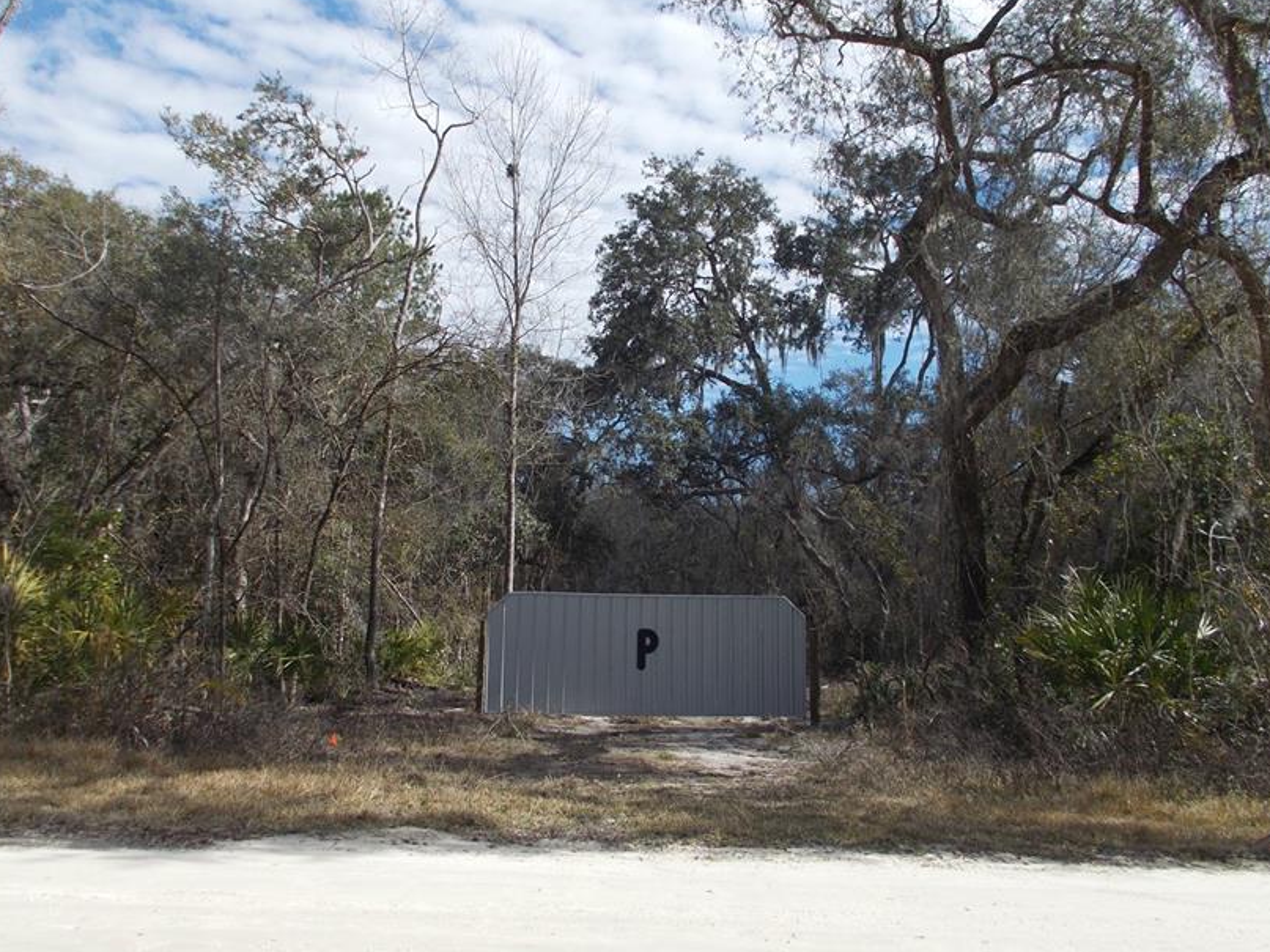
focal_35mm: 33
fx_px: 1211
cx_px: 589
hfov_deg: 55.3
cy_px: 411
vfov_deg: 42.8
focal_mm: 4.6
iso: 80
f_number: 8
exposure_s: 1/160
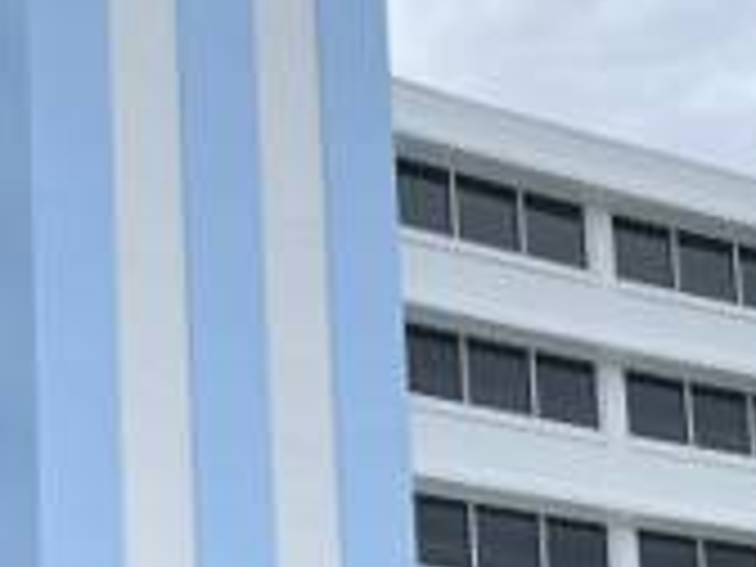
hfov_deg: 19.4
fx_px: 2162
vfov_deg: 14.5
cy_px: 682
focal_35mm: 99
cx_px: 32
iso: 50
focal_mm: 5.1
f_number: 1.6
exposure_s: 1/1066
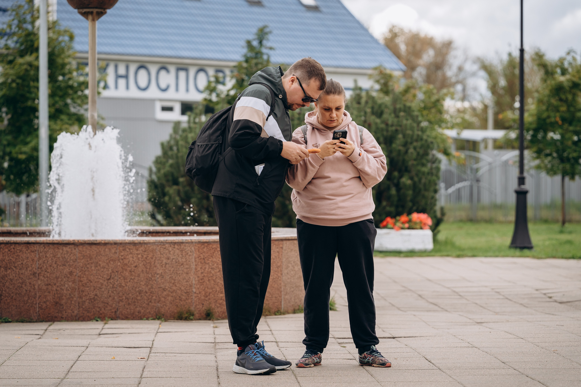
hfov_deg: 16.0
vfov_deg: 10.7
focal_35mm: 128
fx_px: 2067
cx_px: 295
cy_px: 191
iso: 400
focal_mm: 126
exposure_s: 1/800
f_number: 4
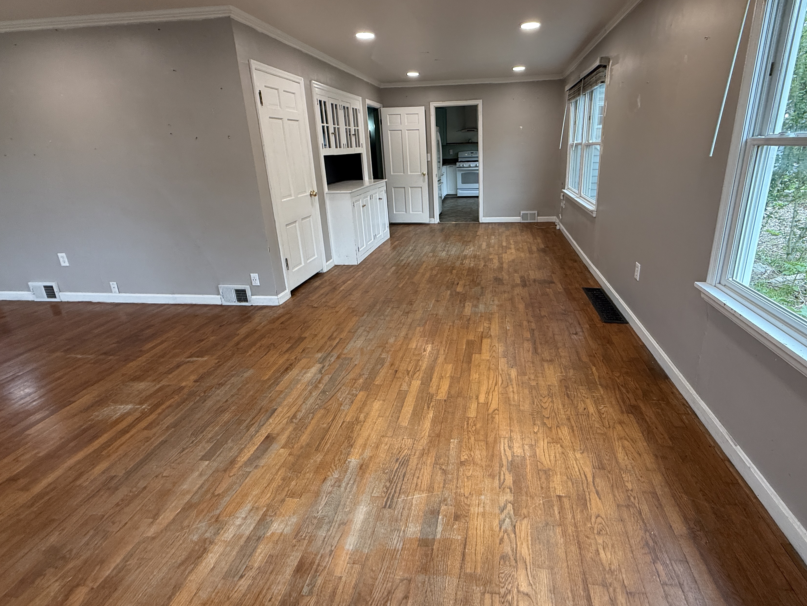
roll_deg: +1.3
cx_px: 456
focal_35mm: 17
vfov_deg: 74.4
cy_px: 264
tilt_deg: -15.2
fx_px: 396
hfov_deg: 90.5
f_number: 2.2
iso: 200
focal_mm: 2.22
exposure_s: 1/120
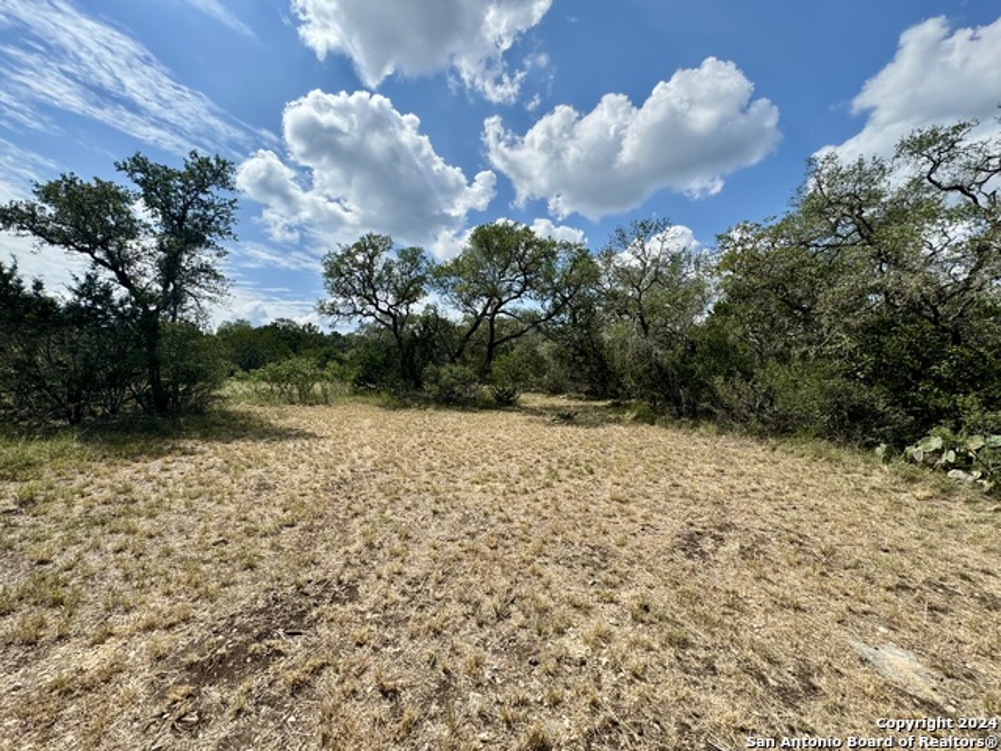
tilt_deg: +2.7
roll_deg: -0.6
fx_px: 405
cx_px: 500
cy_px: 376
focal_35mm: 14
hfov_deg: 102.1
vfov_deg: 85.7
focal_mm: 2.22
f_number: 2.2
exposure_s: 1/1880
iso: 50
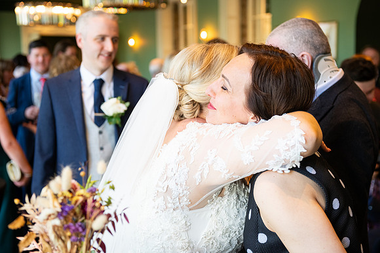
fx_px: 528
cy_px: 126
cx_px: 190
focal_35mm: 50
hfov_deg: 39.6
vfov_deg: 27.0
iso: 800
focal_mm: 50
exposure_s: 1/160
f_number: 3.5
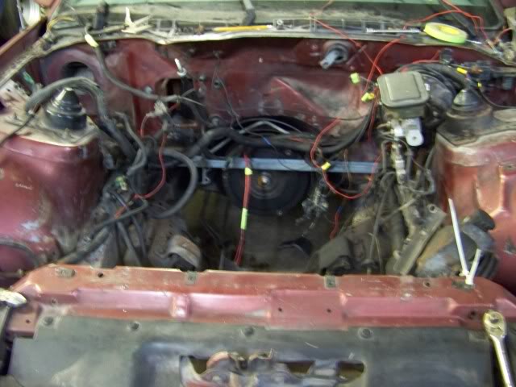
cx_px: 258
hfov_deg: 51.4
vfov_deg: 39.7
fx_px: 537
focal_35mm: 36
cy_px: 194
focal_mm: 5.85
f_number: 2.8
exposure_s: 1/4
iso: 400
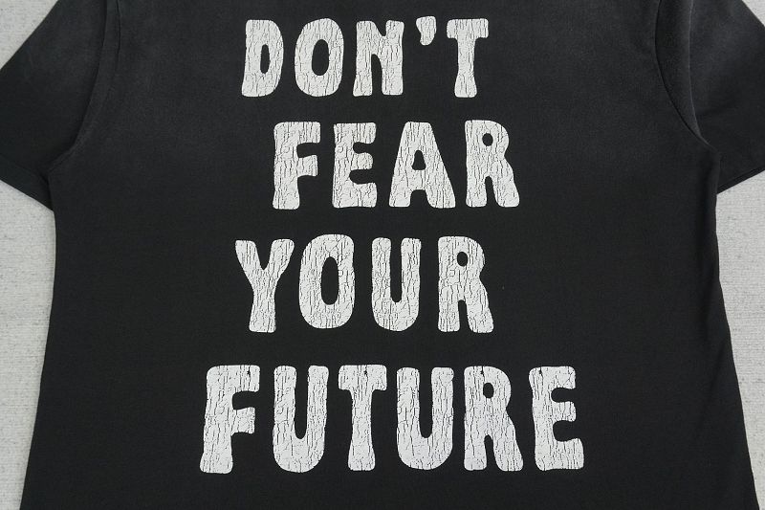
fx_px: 797
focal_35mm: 38
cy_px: 255
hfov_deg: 51.3
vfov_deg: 35.5
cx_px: 382
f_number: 8
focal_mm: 25
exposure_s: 1/160
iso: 1000
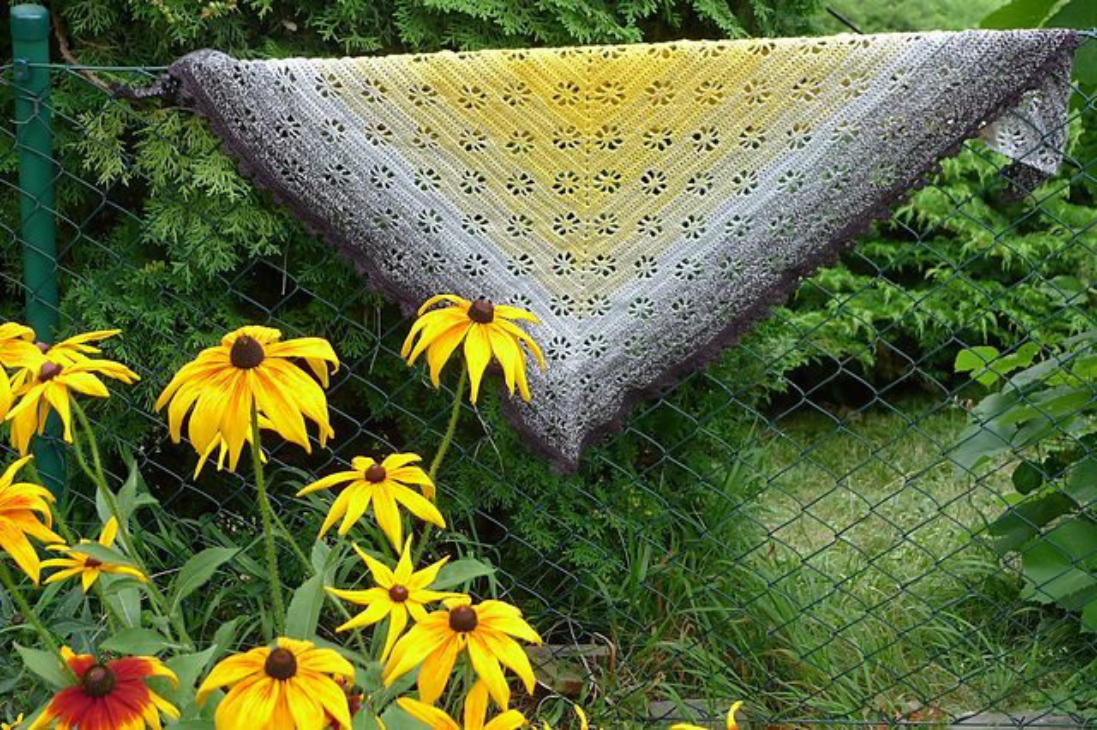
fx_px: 1523
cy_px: 365
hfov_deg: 39.6
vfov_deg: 27.0
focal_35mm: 50
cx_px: 548
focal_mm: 10.7
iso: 80
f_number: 2.8
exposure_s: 1/125
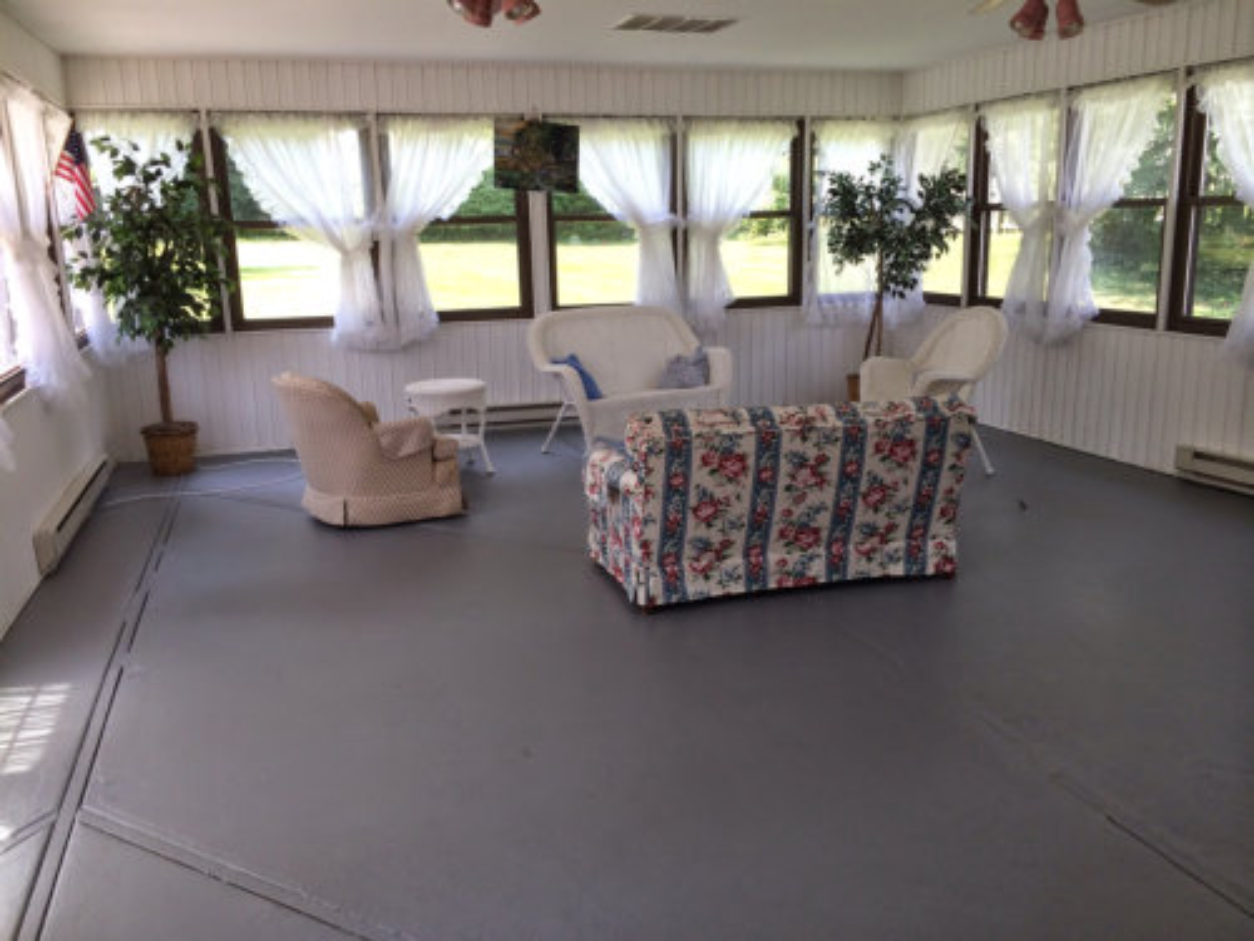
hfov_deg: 60.0
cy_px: 470
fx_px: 1087
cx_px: 627
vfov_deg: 46.8
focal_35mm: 30
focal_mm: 4.12
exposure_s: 1/120
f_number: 2.2
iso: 40
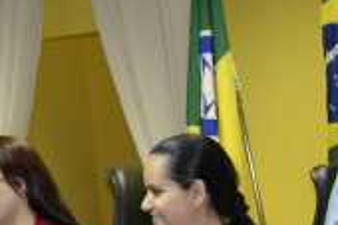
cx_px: 207
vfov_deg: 9.5
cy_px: 292
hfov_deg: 14.6
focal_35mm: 141
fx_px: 1323
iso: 2800
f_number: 4.8
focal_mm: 32
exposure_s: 1/60
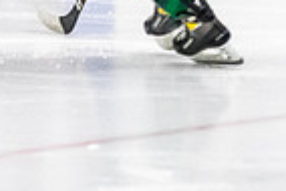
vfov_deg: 1.8
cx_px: -507
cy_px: -155
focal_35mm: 748
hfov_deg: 2.7
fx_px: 5948
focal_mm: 105
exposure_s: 1/640
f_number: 2.8
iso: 1800
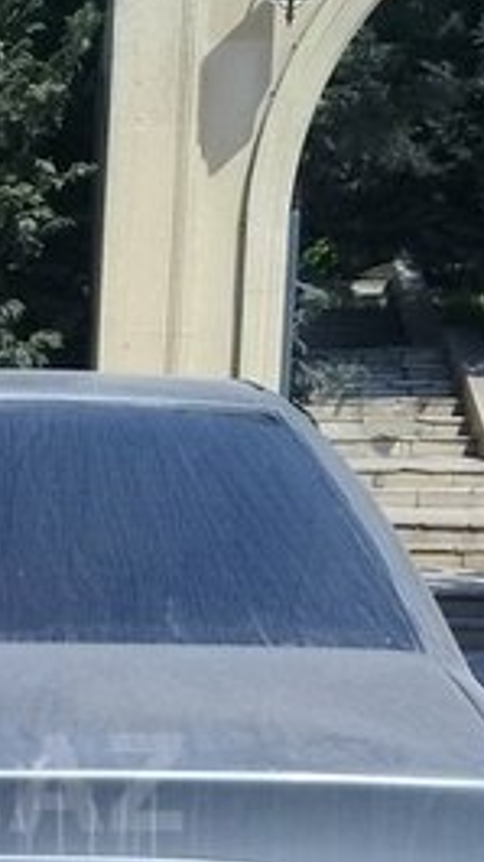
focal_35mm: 84
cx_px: -149
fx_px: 1917
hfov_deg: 13.8
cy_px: 782
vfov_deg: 24.5
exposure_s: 1/1302
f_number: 2.2
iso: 50
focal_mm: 3.3
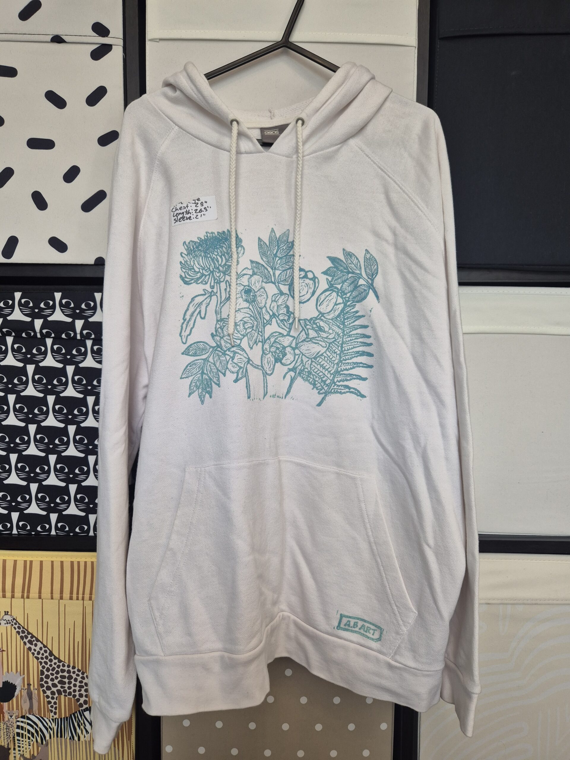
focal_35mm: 23
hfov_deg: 58.9
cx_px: 285
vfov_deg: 73.9
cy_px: 380
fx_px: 505
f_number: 1.8
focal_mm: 5.4
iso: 160
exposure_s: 1/100
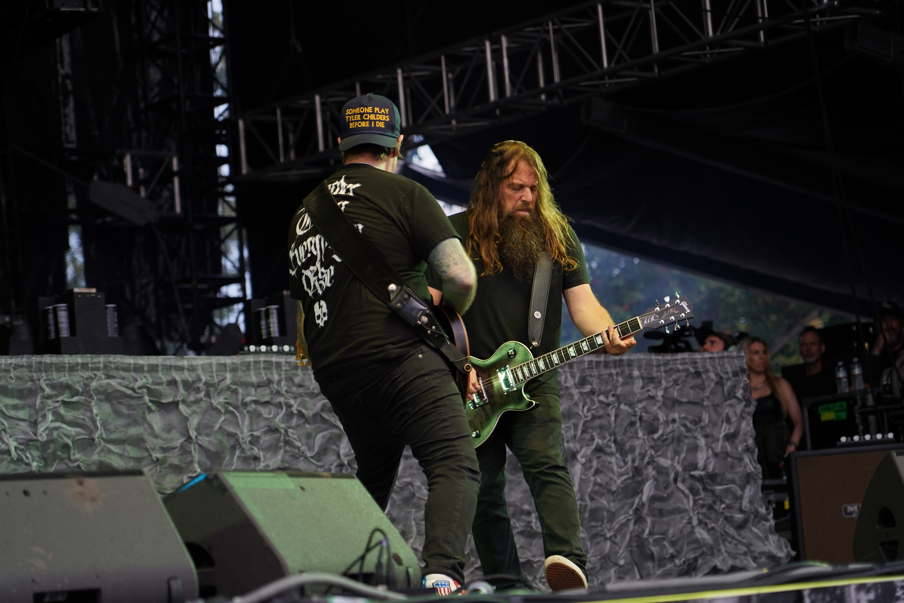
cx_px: 452
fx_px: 2636
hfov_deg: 19.5
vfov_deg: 13.0
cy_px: 302
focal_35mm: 105
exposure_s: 1/125
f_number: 4
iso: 320
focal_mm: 105
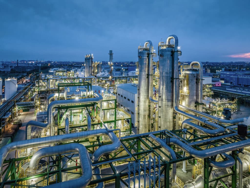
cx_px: 125
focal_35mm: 24
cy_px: 94
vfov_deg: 56.8
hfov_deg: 71.6
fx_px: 173
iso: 800
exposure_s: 1/20
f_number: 3.5
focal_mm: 12.29
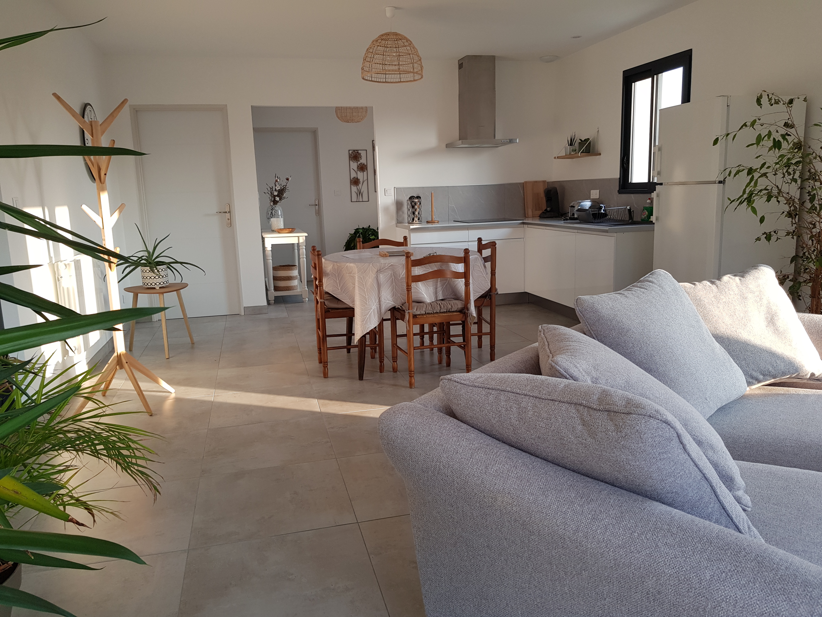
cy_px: 308
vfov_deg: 53.1
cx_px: 411
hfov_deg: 67.3
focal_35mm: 26
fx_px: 617
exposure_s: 1/100
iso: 50
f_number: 1.7
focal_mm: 4.2
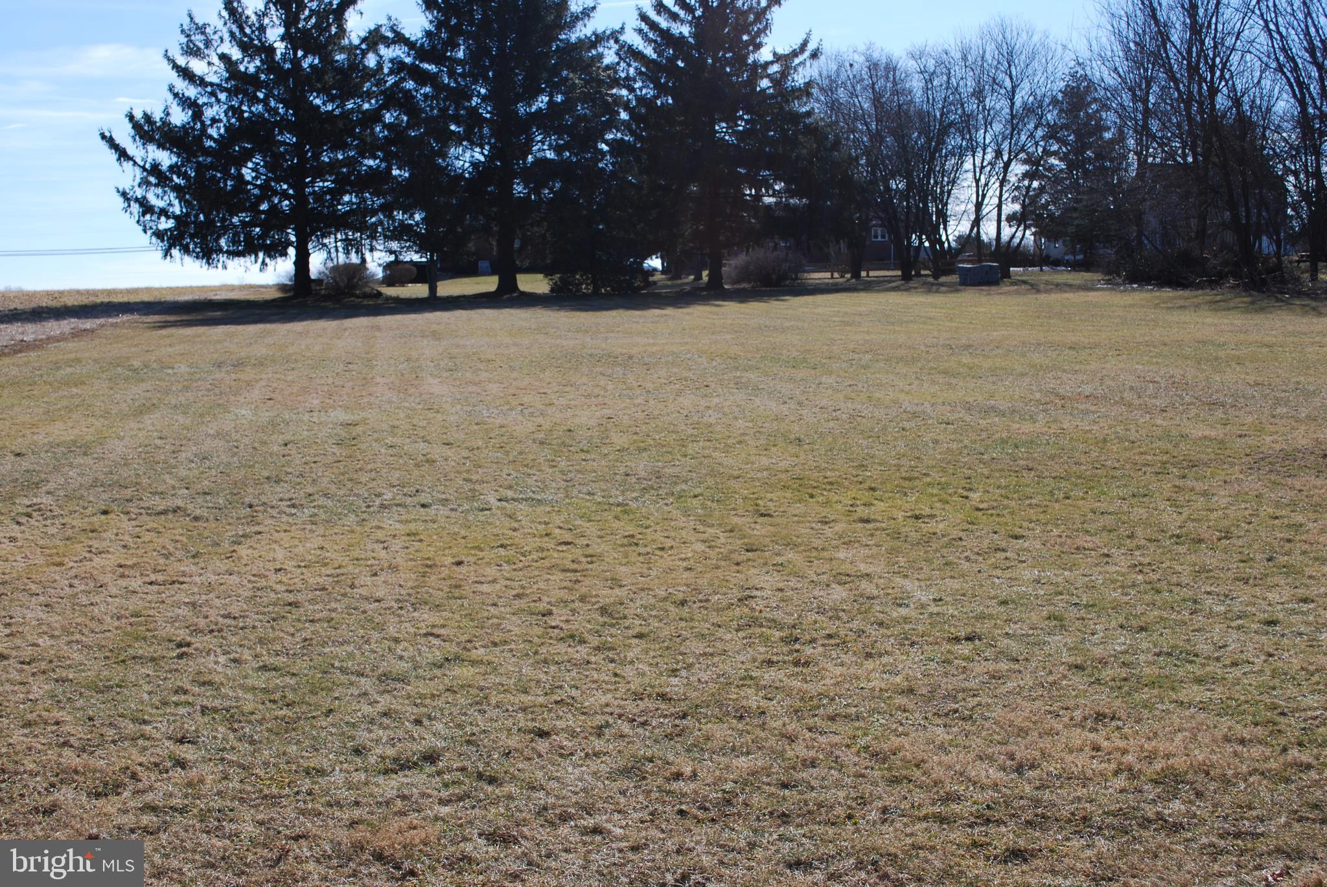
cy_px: 444
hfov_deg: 49.5
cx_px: 664
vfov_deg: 34.3
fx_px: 1439
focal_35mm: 39
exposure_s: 1/200
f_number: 7.1
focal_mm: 26
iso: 100
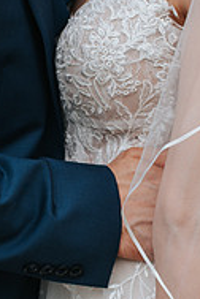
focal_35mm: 125
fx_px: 1042
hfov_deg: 11.0
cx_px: 59
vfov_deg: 16.4
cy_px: 196
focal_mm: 35
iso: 125
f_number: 3.2
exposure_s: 1/800
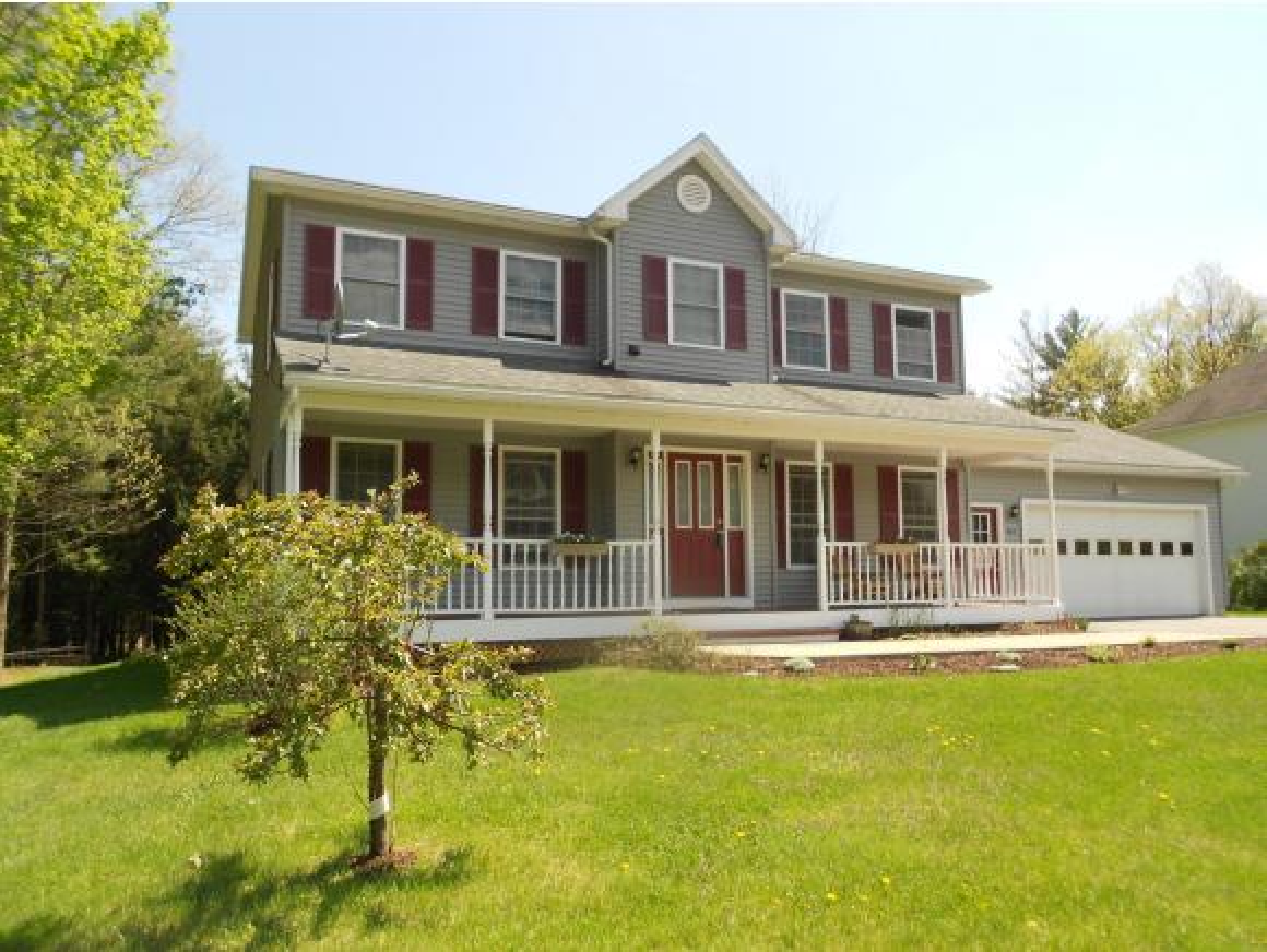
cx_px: 634
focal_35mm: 26
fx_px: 952
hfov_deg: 67.3
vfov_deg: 53.1
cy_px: 476
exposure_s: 1/500
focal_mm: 4.6
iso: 80
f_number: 3.2
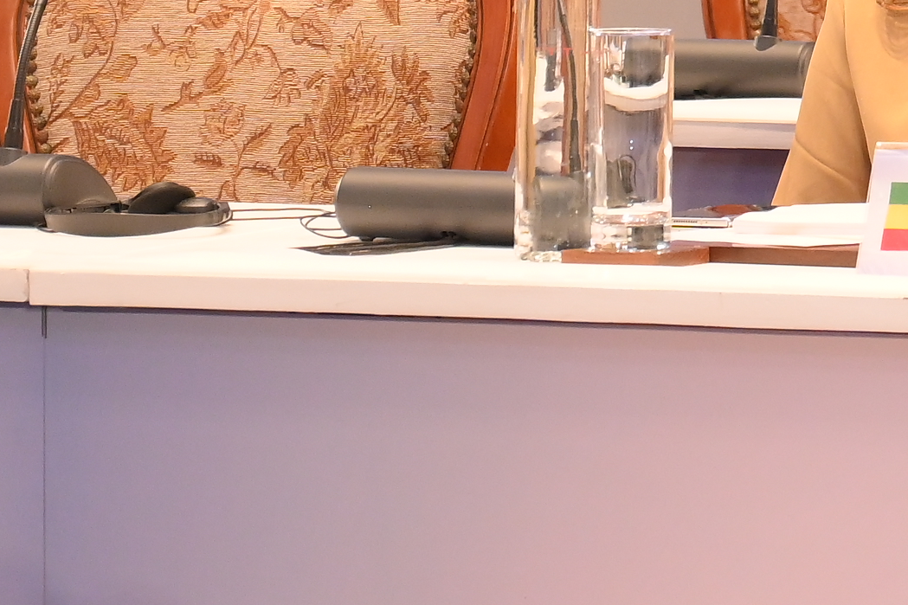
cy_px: -554
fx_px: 10213
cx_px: 1559
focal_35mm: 405
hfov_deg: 5.0
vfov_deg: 3.4
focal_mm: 70
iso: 1000
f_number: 4
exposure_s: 1/200
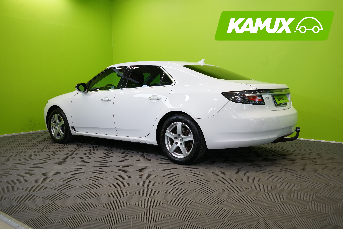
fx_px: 305
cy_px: 114
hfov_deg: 58.7
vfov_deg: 41.1
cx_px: 172
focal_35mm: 32
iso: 500
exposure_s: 1/40
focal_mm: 32
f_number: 6.3
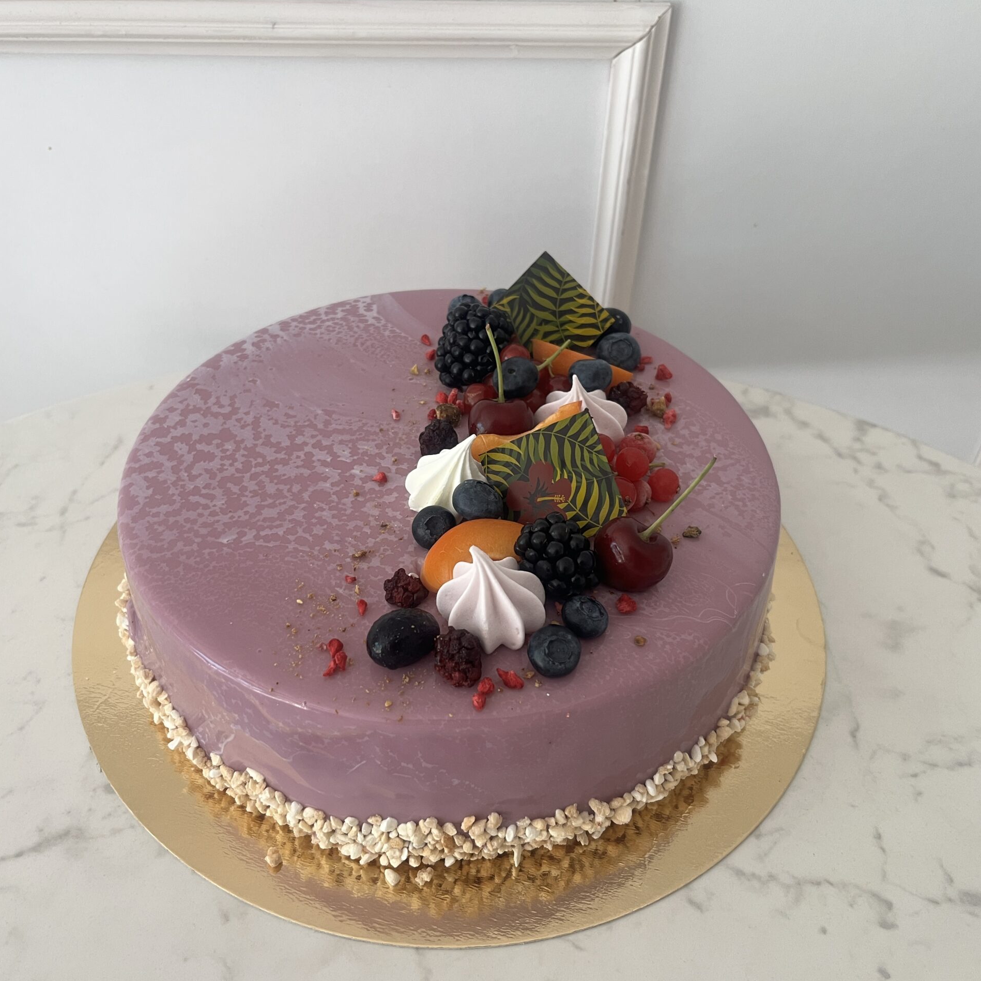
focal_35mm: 31
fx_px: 994
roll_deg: +0.0
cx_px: 461
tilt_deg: -43.8
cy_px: 495
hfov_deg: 52.5
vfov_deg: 52.5
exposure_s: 1/50
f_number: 1.6
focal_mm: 5.1
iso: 80
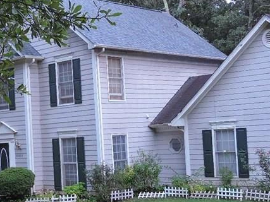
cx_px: 77
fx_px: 561
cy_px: 104
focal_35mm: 72
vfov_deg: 20.4
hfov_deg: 26.8
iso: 400
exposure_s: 1/13
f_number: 3.1
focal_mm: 5.3
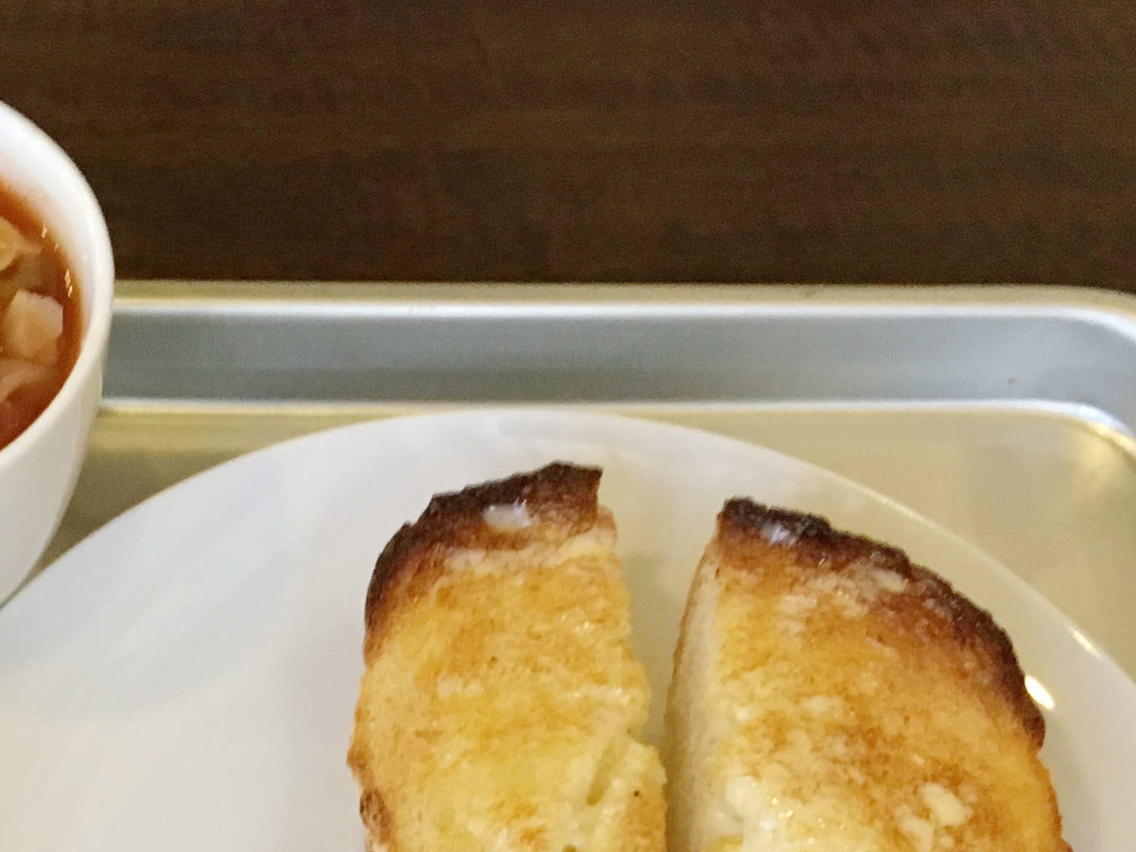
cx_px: 255
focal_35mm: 74
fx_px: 2428
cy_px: 1066
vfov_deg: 18.7
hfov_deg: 25.9
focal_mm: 4.15
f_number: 2.2
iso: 125
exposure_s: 1/30
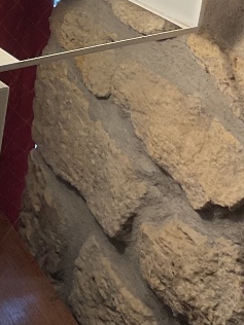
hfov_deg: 12.6
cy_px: 80
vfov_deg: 17.8
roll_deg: -2.0
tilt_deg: -26.2
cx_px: -148
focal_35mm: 110
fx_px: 1034
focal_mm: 3
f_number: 1.8
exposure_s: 1/100
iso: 25
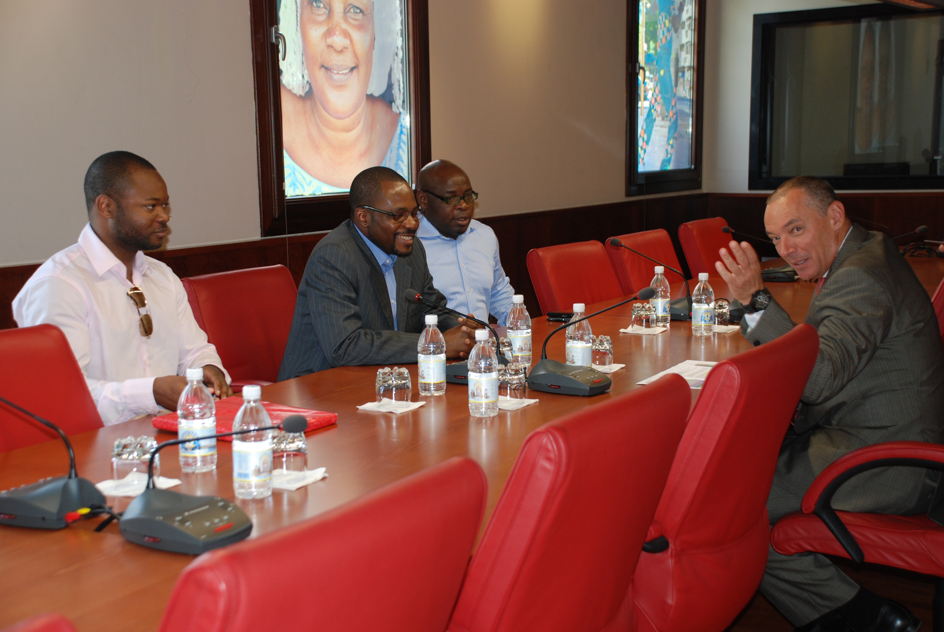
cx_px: 472
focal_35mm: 52
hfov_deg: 37.8
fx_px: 1378
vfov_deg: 25.8
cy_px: 316
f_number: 4.5
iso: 320
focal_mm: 35
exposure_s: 1/60
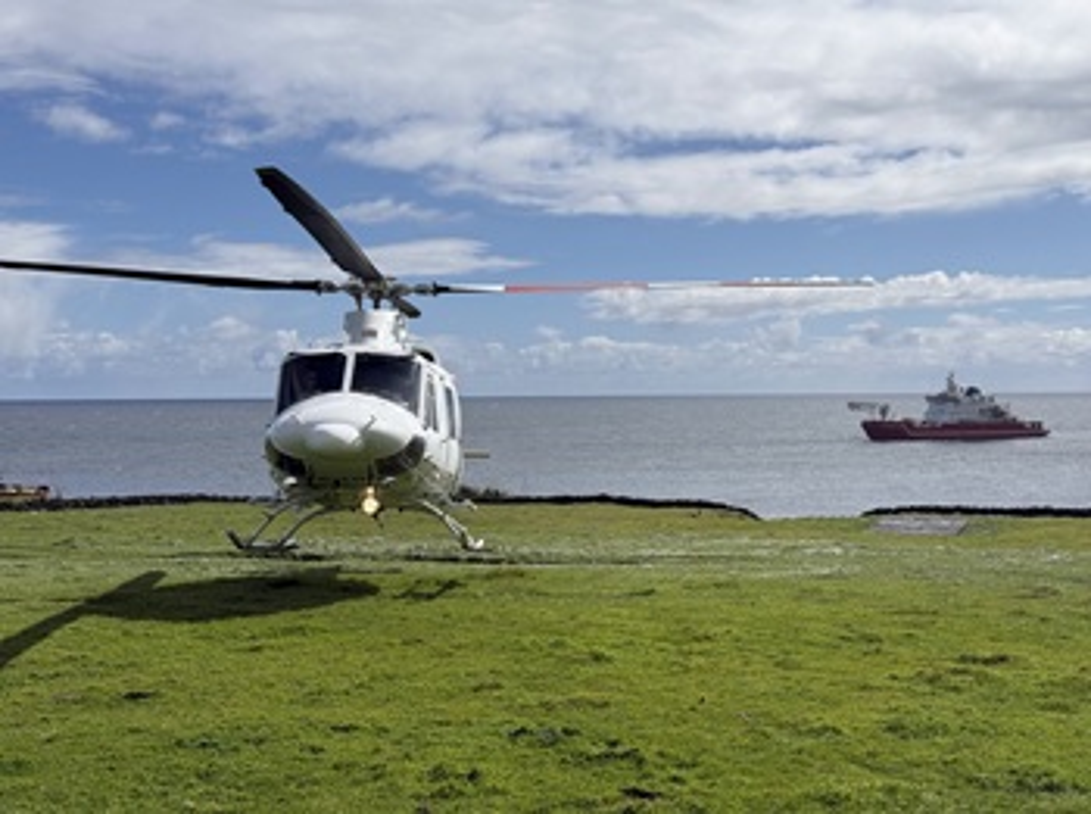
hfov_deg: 39.7
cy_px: 407
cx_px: 546
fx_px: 1510
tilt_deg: -0.4
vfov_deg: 30.2
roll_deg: +0.3
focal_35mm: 48
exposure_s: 1/11364
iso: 64
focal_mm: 6.76
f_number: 1.78
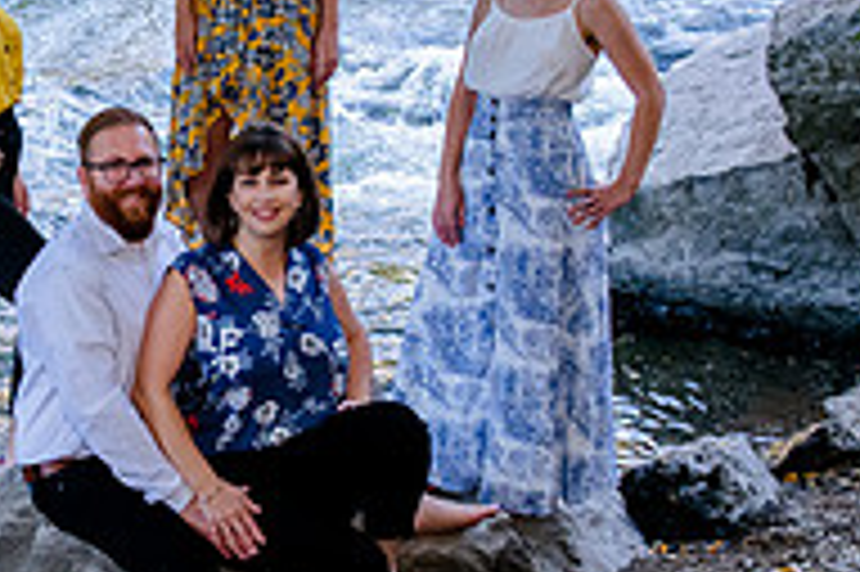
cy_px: 239
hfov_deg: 18.5
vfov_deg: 12.8
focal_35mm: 107
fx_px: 2554
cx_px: -58
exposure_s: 1/160
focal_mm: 32
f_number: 5
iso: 1600
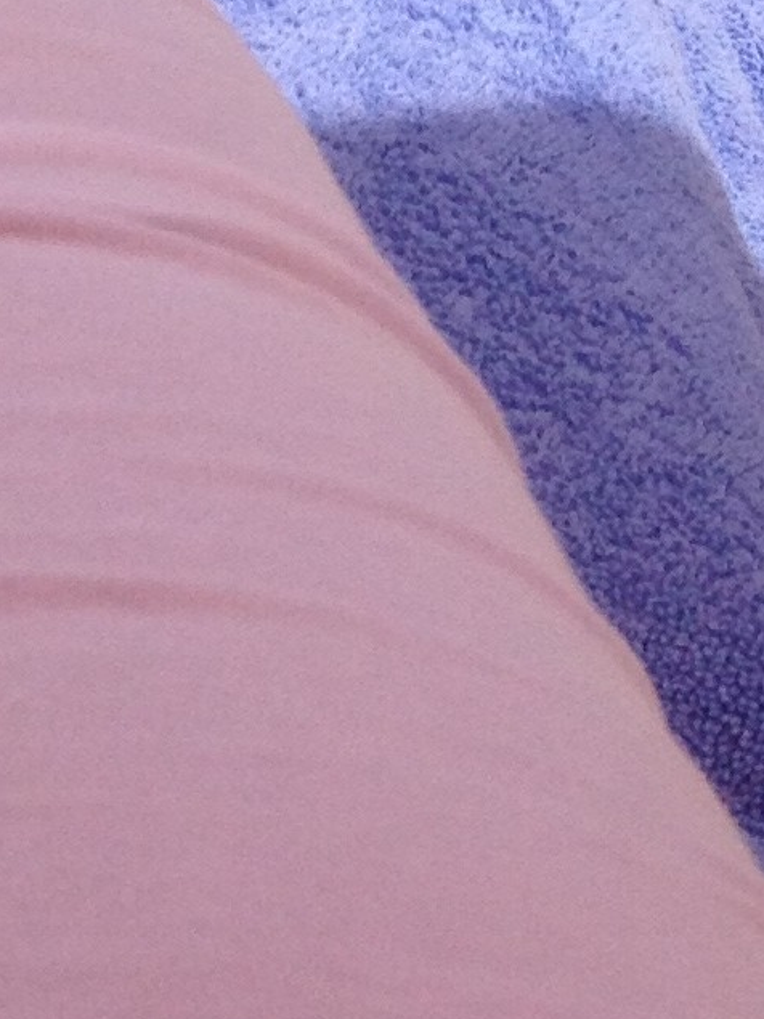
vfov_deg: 10.4
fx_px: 5299
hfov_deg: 7.6
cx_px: -1124
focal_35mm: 180
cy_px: -783
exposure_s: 1/3247
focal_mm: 4.28
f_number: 2.4
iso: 64
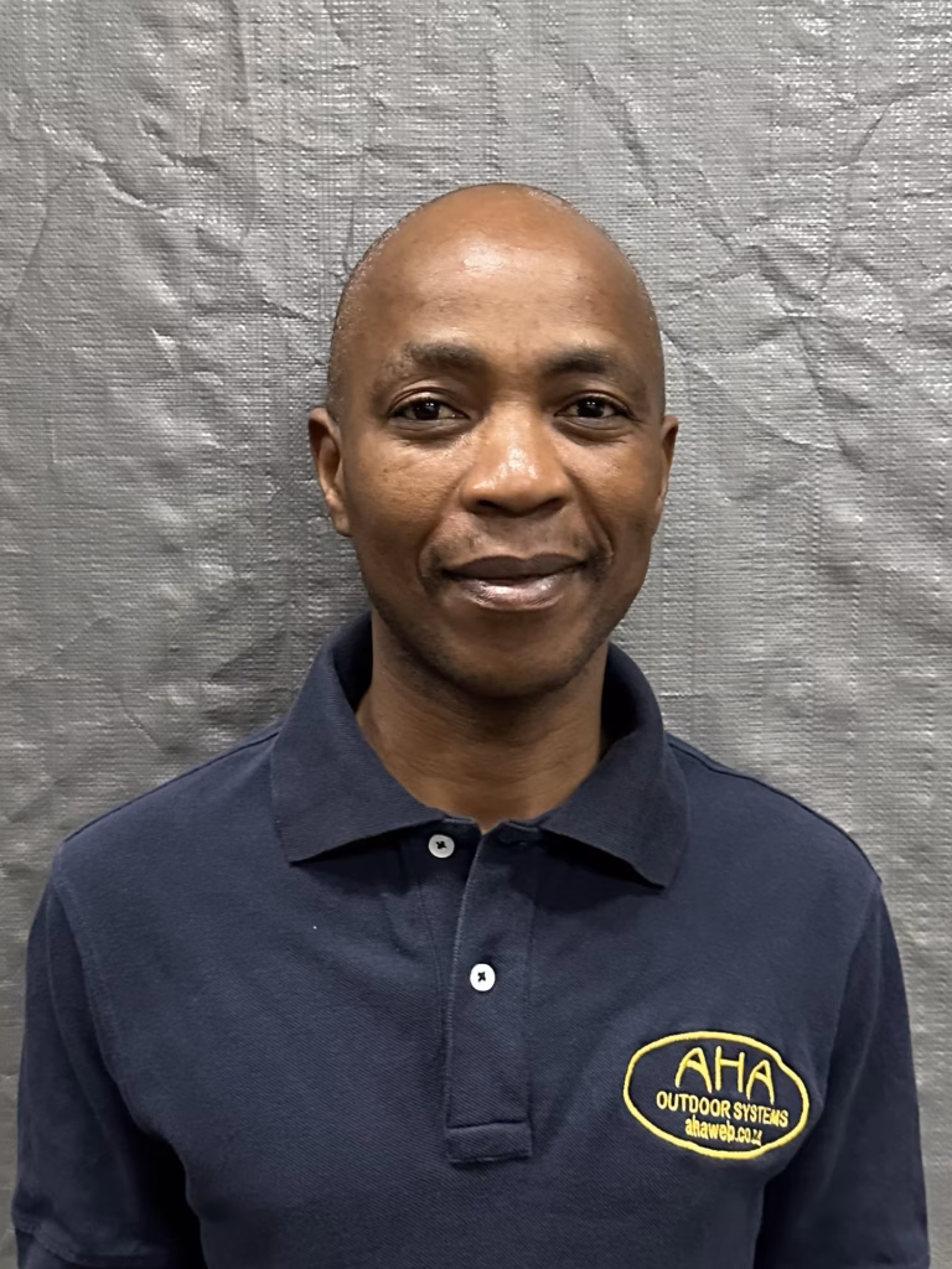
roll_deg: -2.1
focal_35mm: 24
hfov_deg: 56.8
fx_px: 880
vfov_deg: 71.6
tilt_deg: -8.8
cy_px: 634
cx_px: 476
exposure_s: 1/60
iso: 800
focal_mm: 6.86
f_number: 1.78
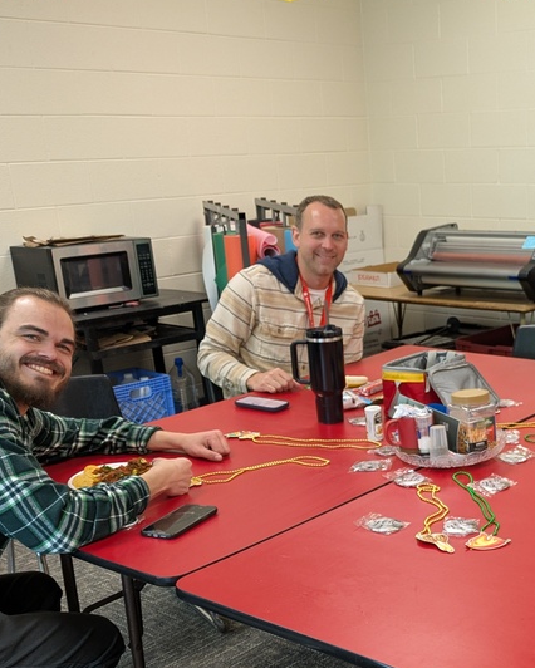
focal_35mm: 47
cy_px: 445
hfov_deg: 30.8
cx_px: 473
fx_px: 930
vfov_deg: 39.1
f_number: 1.89
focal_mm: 5.43
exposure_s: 1/60
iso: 218
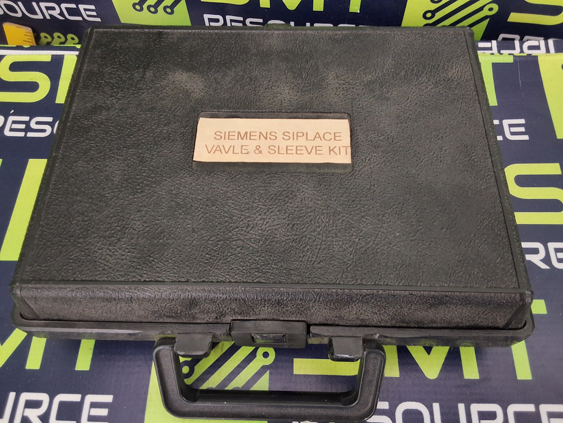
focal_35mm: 28
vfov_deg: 49.7
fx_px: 455
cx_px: 282
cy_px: 212
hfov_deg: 63.4
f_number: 1.9
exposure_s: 1/20
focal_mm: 2.91
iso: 400
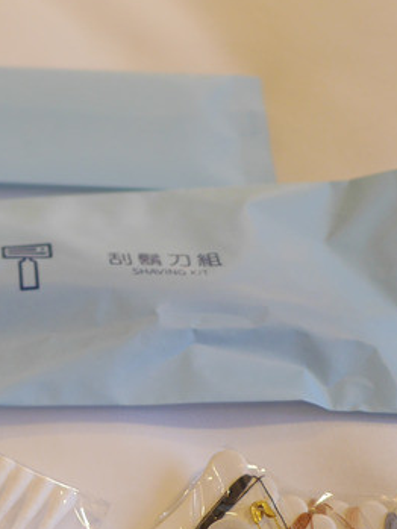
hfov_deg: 16.2
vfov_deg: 22.3
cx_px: -132
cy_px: 462
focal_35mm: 86
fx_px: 1314
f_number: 1.7
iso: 200
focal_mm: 15
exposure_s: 1/60
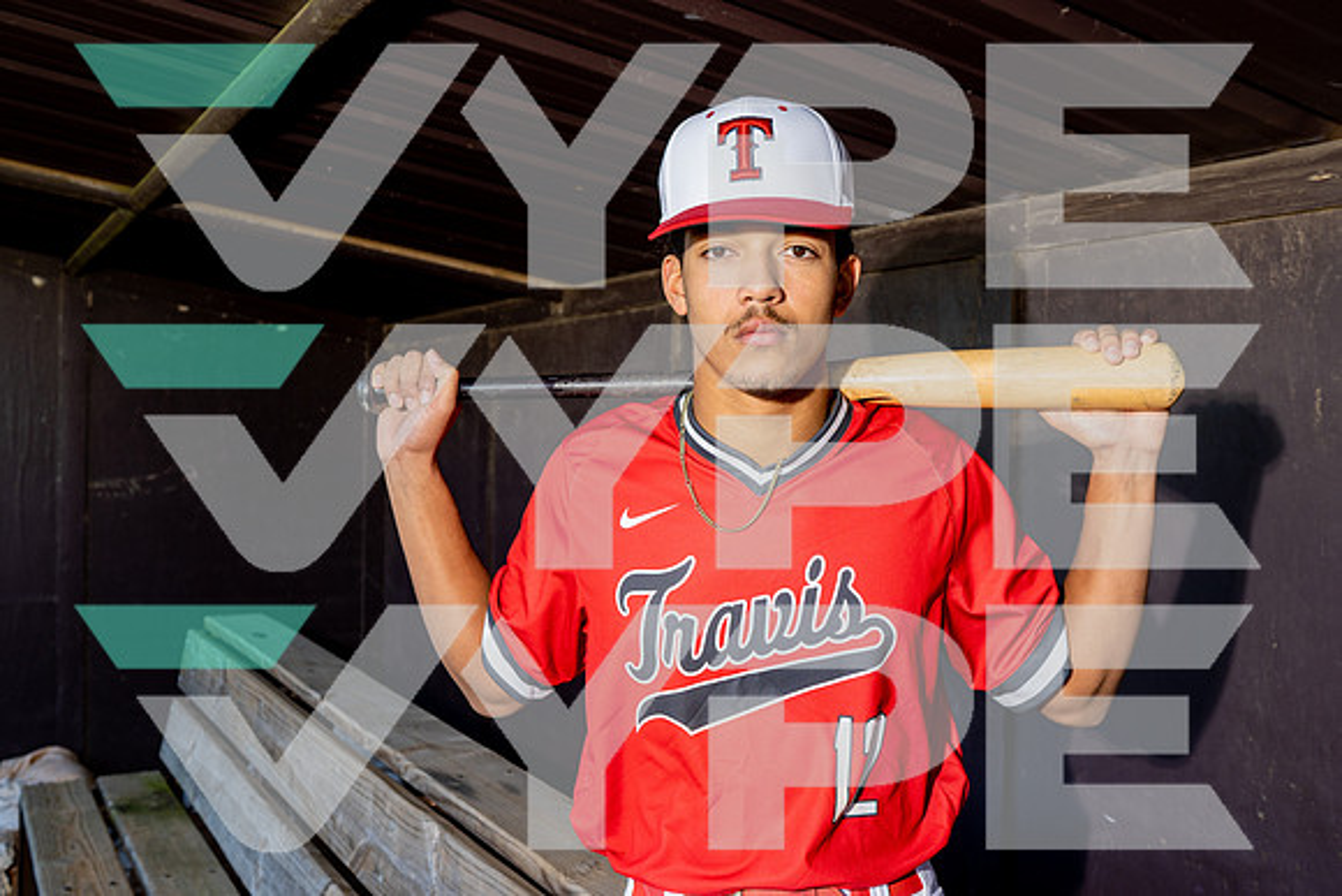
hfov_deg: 54.4
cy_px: 448
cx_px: 671
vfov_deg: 37.9
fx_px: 1305
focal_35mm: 35
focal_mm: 35
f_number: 5.6
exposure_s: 1/250
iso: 200
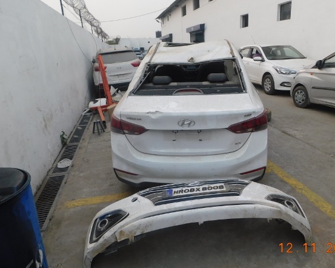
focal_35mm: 26
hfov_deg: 65.8
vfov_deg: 54.9
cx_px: 188
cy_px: 133
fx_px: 258
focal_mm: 4
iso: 125
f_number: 3
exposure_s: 1/80
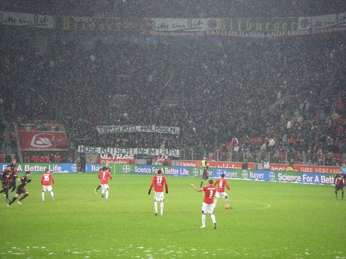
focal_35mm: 147
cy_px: 130
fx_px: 1468
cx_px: 173
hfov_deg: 13.4
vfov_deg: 10.1
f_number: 4.3
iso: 640
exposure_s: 1/125
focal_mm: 24.2
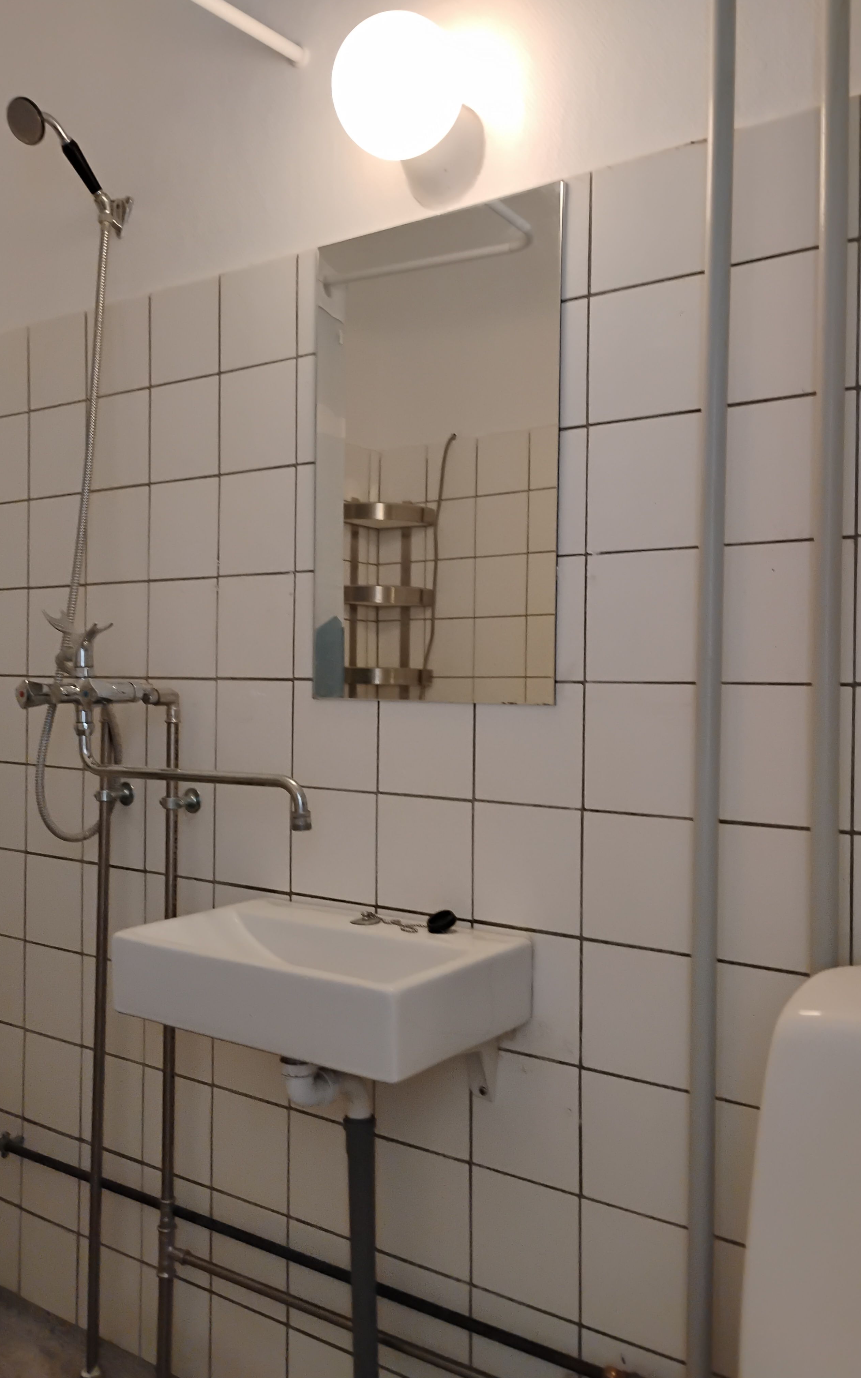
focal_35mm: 30
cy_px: 687
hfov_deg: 41.8
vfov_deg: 62.9
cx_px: 384
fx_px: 1126
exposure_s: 1/50
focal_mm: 4.26
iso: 609
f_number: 1.8
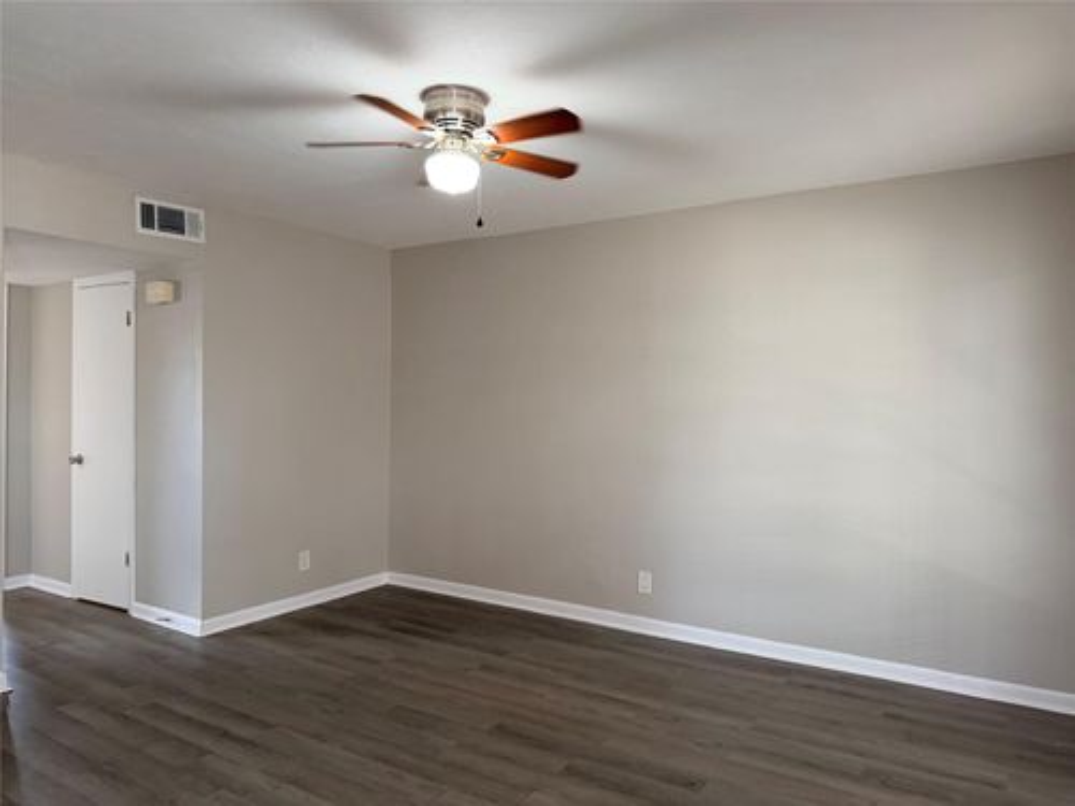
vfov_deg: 56.8
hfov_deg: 71.6
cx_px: 538
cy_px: 403
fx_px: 745
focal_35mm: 24
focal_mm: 6.76
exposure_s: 1/60
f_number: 1.78
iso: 160
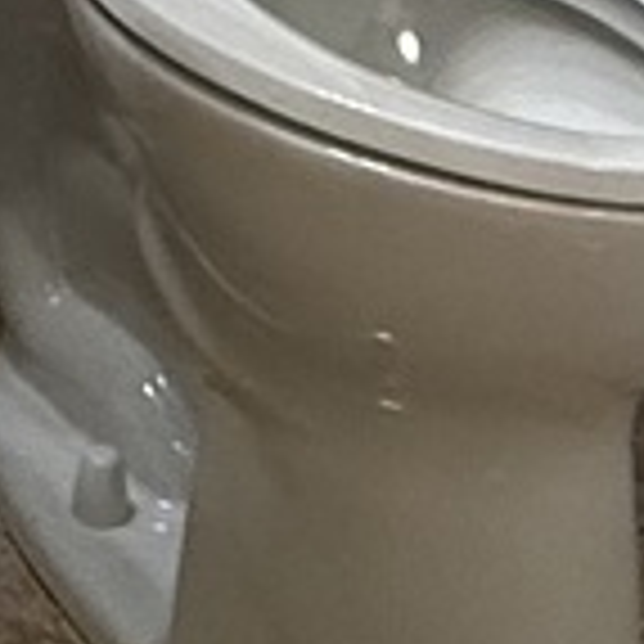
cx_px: 18
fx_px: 2631
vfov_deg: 10.9
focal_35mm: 125
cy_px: -1085
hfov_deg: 13.8
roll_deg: -0.9
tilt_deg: -1.4
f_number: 2.2
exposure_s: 1/120
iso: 500
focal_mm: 2.22
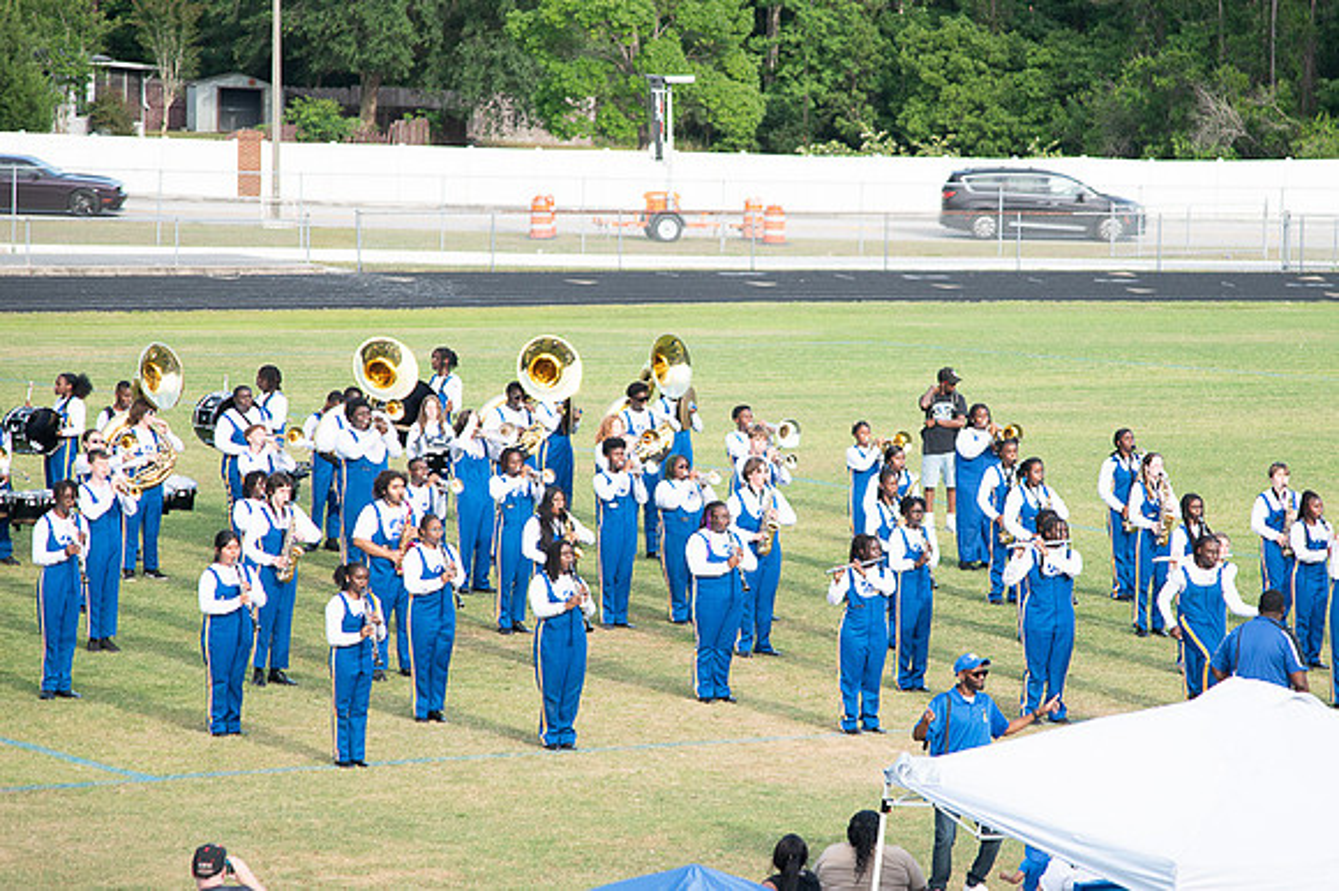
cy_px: 460
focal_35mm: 173
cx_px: 779
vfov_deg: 7.9
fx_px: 6413
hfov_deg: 11.9
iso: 100
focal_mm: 120
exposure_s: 1/200
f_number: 4
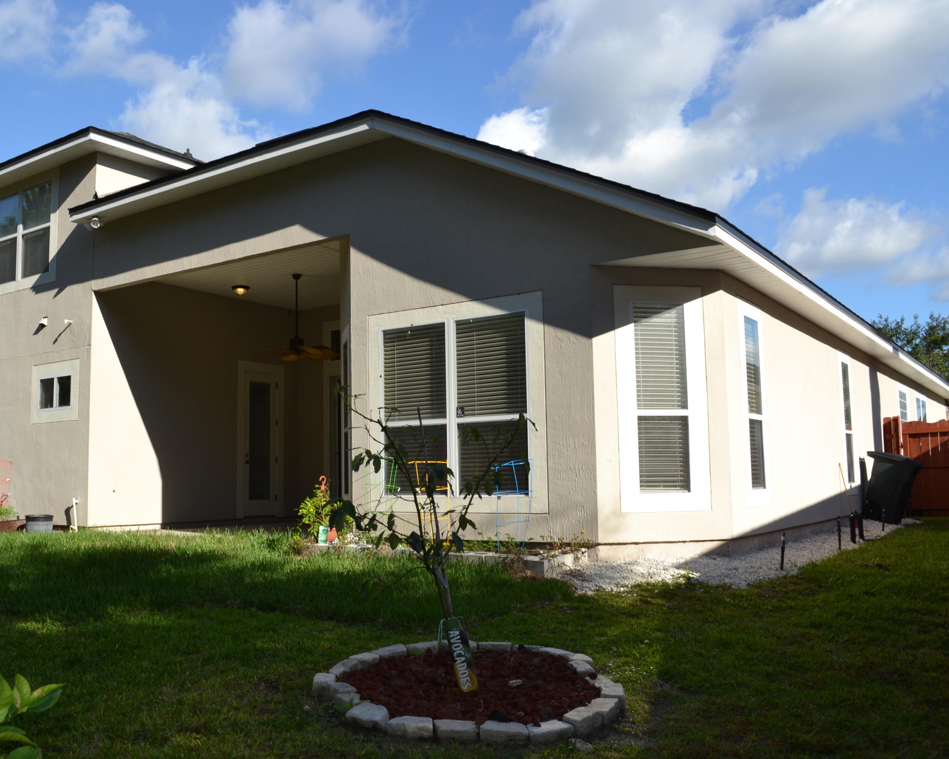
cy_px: 384
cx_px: 399
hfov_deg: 56.9
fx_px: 871
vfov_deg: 47.1
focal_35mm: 31
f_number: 8
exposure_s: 1/200
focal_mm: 18
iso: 100
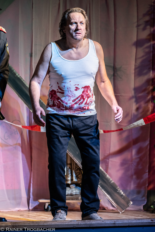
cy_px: 116
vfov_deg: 11.4
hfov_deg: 7.6
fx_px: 1162
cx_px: 78
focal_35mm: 180
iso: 800
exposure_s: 1/125
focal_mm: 180
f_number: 6.3
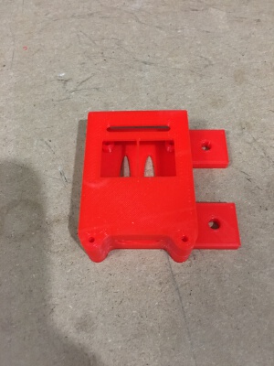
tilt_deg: -62.2
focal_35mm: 29
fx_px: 306
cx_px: 137
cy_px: 183
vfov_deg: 61.7
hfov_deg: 48.2
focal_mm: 4.15
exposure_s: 1/4
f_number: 2.2
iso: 64
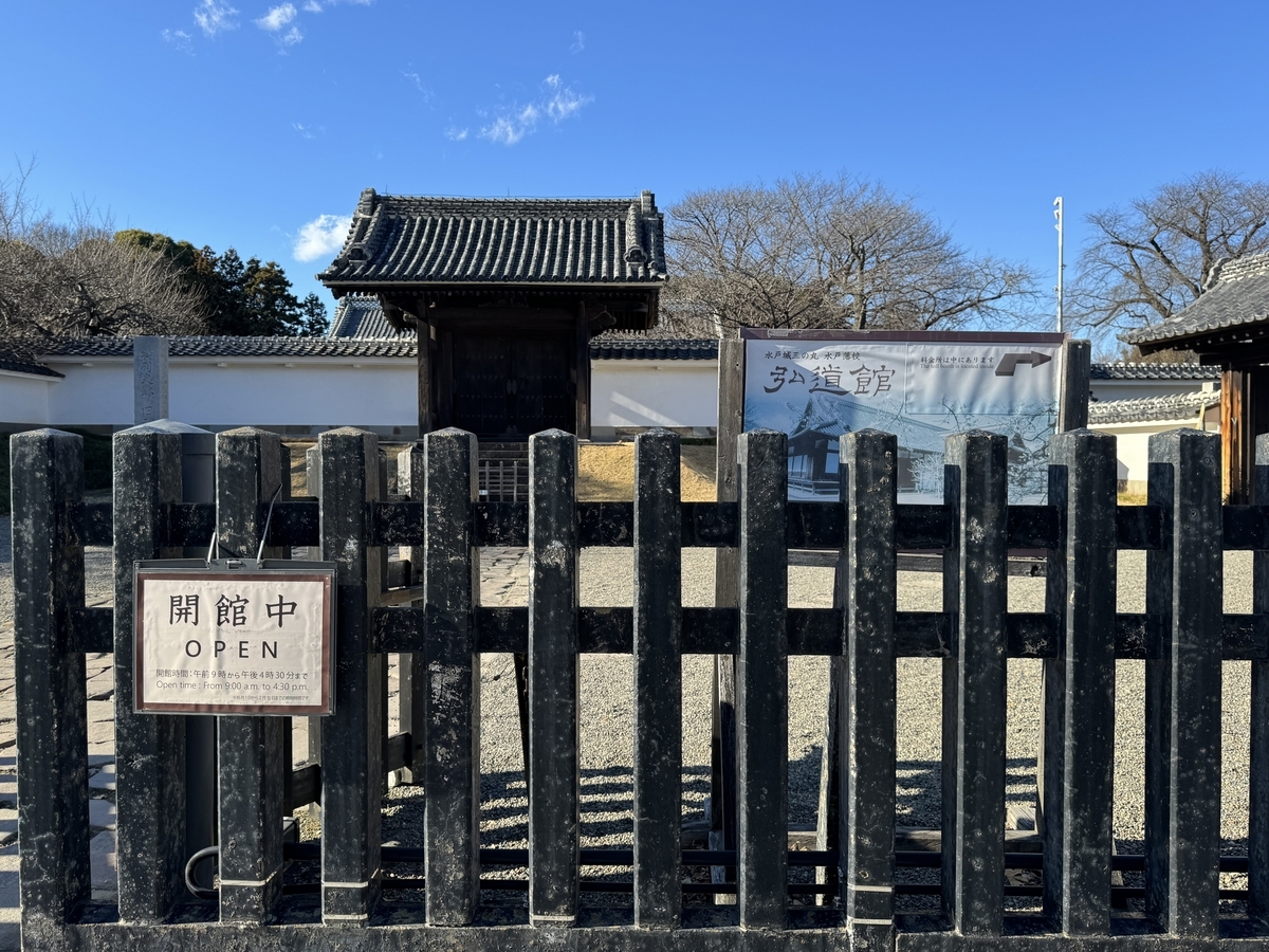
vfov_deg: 56.8
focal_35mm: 24
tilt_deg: -0.6
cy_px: 476
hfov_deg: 71.6
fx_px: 880
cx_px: 634
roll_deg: -0.9
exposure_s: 1/2105
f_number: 1.78
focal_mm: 6.86
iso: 80
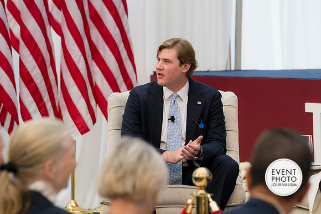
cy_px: 107
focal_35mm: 225
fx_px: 2005
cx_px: 160
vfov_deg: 6.1
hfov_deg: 9.2
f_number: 4
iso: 400
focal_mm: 150
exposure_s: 1/160
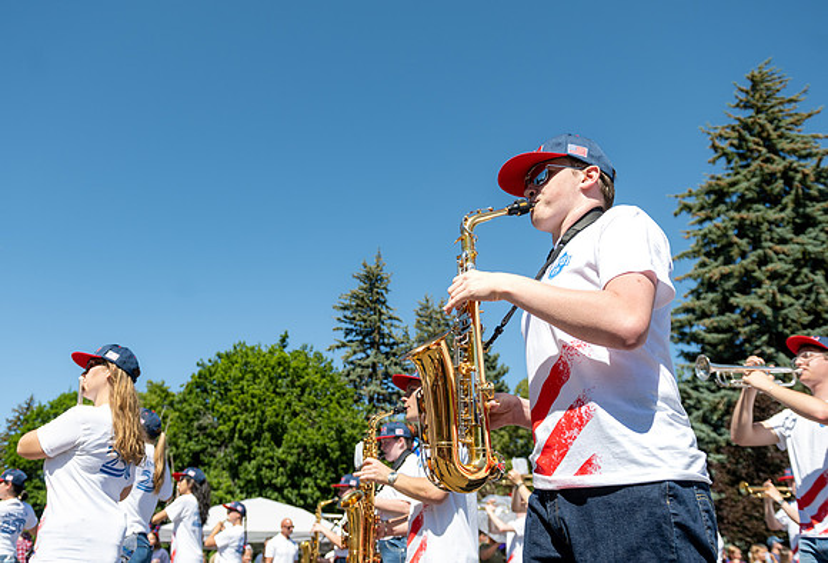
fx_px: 675
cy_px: 281
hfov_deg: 63.0
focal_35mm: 29
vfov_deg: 45.2
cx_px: 380
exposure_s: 1/1000
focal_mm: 24
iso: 100
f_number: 2.8
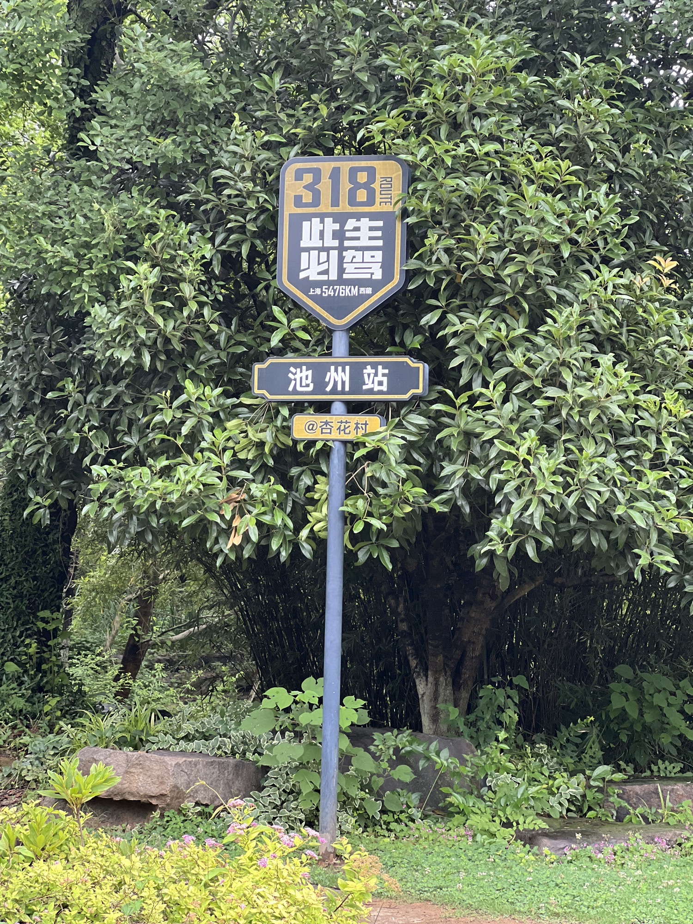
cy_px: 462
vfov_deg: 25.3
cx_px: 346
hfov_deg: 19.1
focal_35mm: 77
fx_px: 2055
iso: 100
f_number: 2.8
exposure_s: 1/121
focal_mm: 9
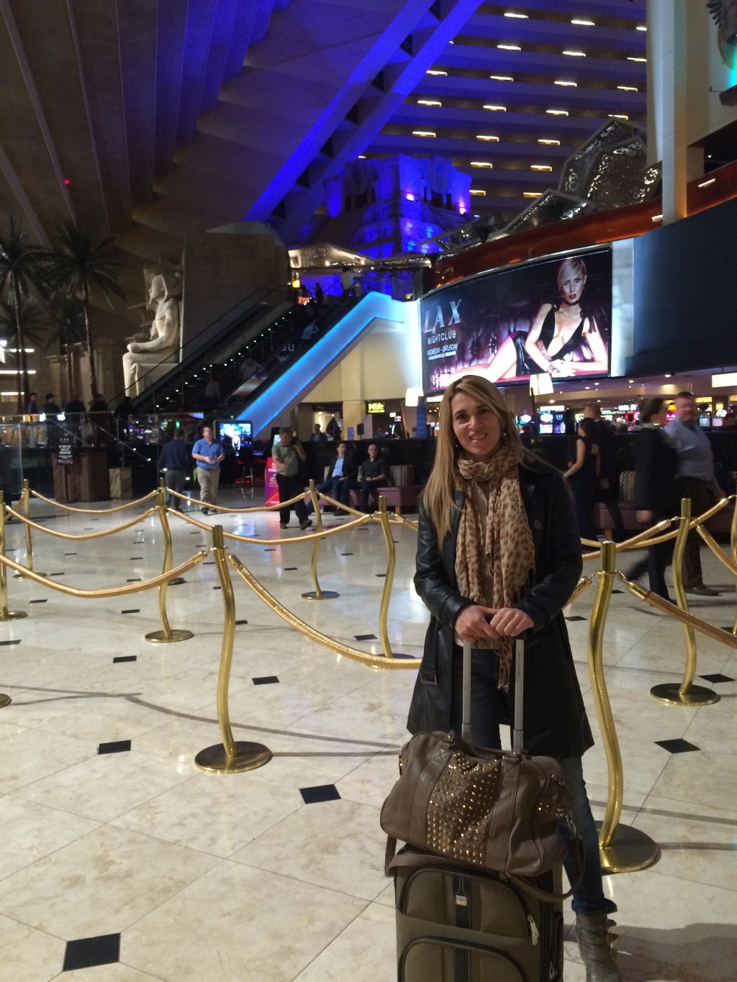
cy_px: 491
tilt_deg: -4.6
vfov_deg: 61.7
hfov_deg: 48.2
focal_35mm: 29
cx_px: 368
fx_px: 823
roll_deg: +2.7
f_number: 2.2
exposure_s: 1/17
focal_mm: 4.15
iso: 320
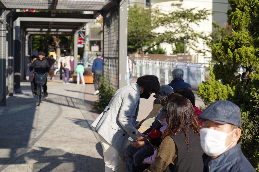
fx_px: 504
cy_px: 86
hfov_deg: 28.8
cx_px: 130
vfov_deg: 19.5
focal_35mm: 70
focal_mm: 70
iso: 100
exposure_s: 1/400
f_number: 4.5
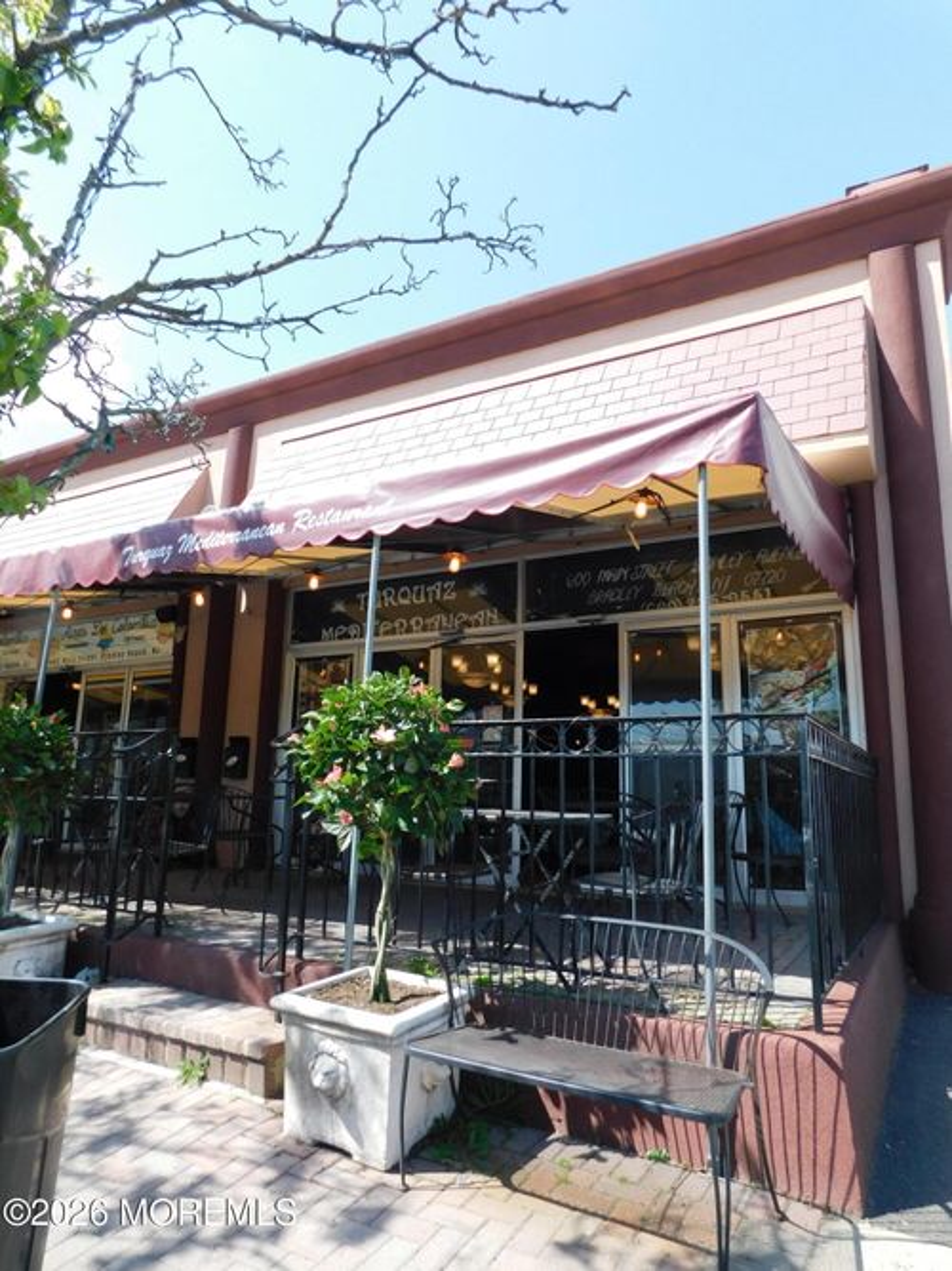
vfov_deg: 73.9
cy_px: 636
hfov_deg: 58.9
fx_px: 844
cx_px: 476
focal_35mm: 23
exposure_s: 1/640
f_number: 3
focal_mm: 4
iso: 125
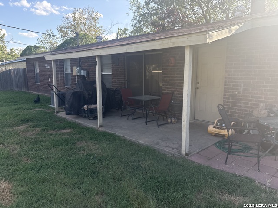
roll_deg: +0.1
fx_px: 209
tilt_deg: -8.1
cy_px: 104
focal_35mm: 26
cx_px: 139
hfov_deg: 67.3
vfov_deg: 53.1
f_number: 1.6
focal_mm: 5.96
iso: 50
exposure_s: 1/1626
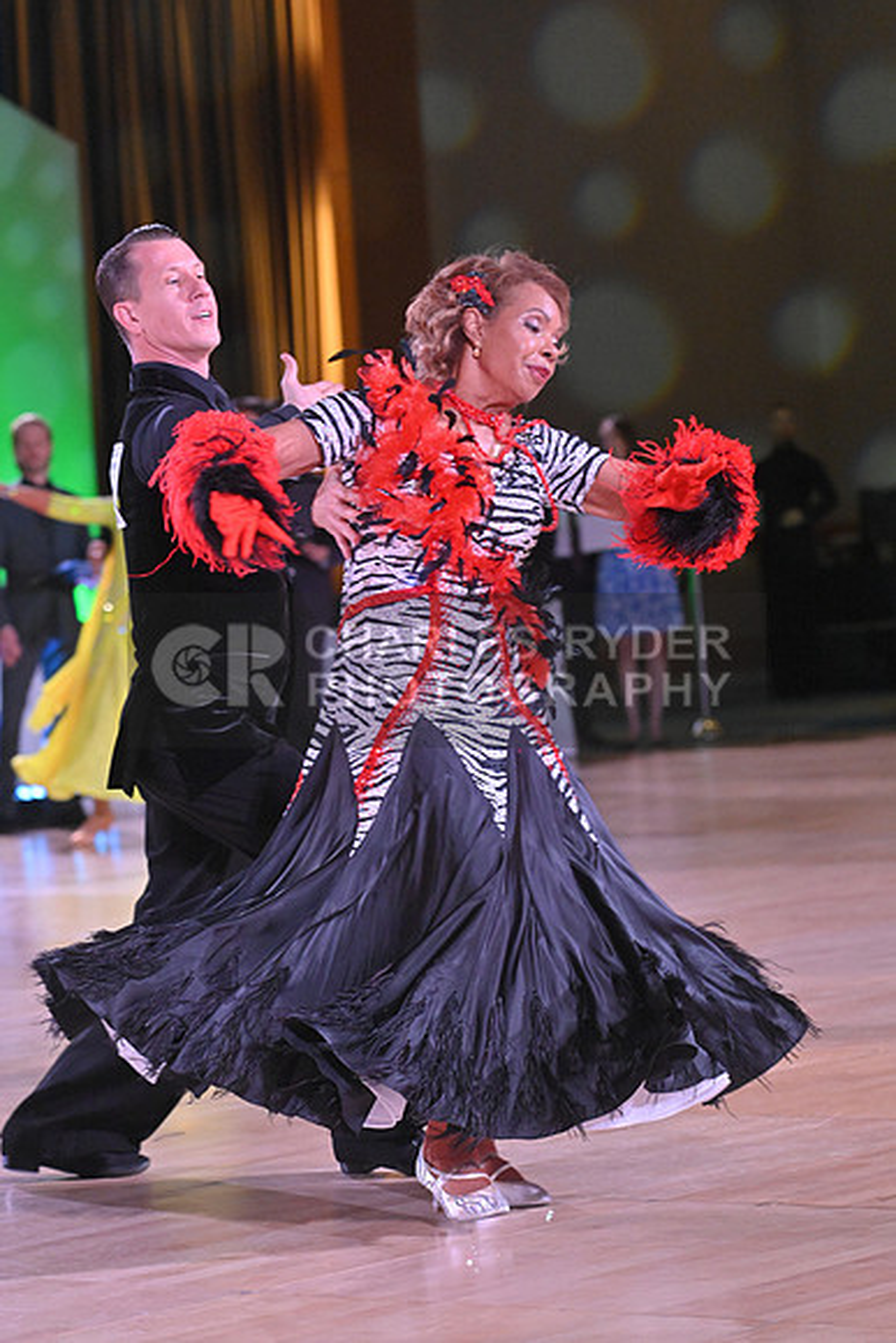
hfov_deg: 10.2
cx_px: 448
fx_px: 5037
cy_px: 672
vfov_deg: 15.2
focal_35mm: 135
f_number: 5.6
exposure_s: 1/400
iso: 4000
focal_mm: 135
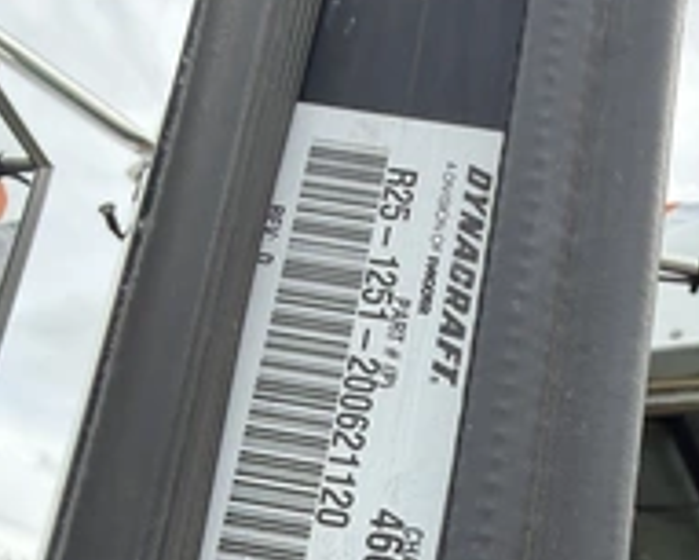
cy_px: 589
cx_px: 425
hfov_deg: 37.9
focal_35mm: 49
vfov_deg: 28.5
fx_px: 1014
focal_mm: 2.22
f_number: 2.2
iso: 40
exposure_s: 1/507
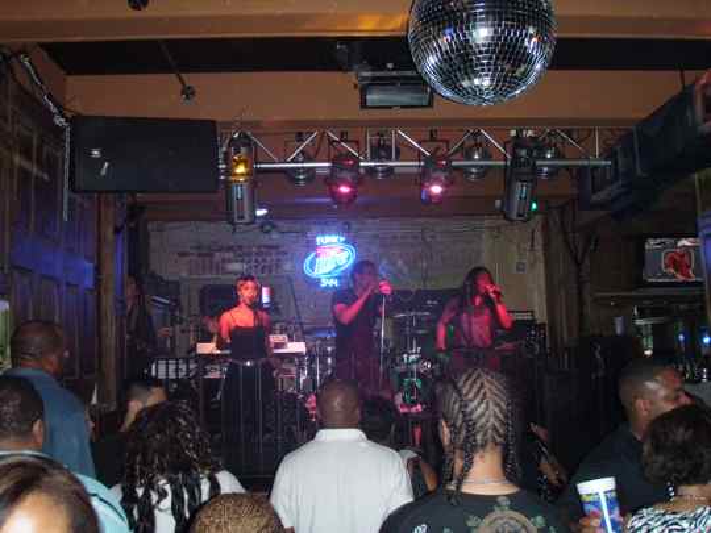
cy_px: 266
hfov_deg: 49.0
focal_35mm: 38
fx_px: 781
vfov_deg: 37.7
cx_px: 356
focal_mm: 6.7
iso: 400
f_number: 3.5
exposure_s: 1/30
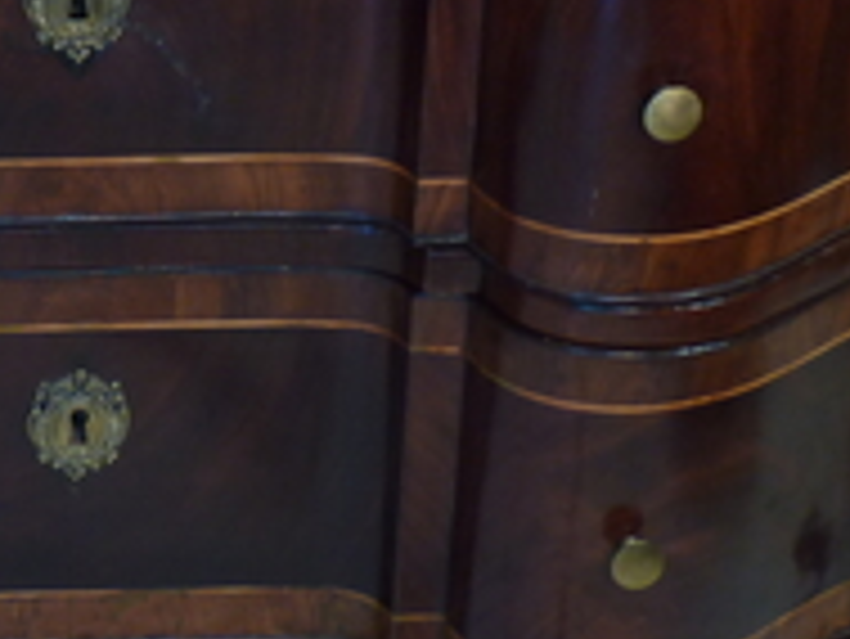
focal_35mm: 143
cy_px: -40
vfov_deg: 10.3
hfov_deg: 13.5
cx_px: -58
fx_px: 3514
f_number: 3.7
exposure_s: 1/8
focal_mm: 7.3
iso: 80
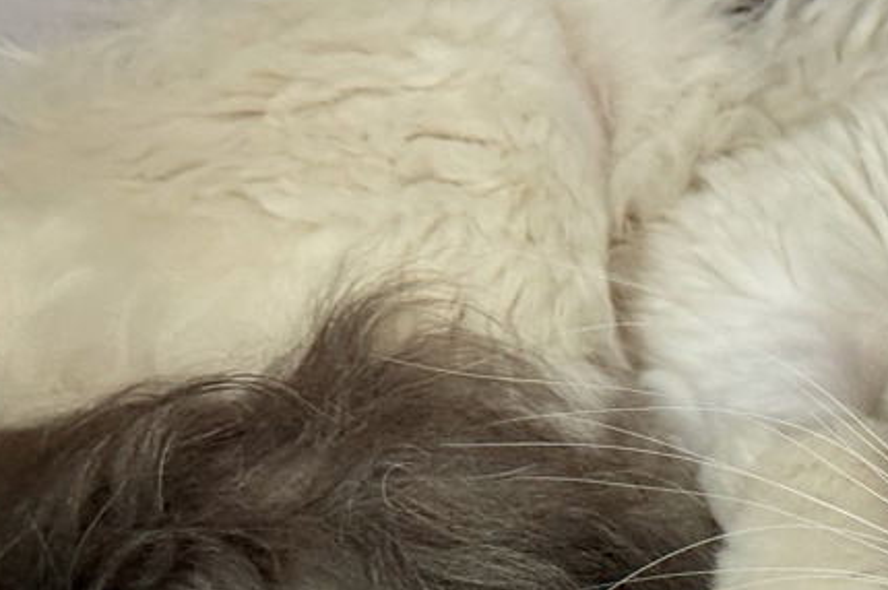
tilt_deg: -12.0
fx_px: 2933
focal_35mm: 119
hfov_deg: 17.0
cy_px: 365
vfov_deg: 11.5
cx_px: 764
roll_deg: +2.3
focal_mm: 6.76
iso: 250
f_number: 1.78
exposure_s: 1/40
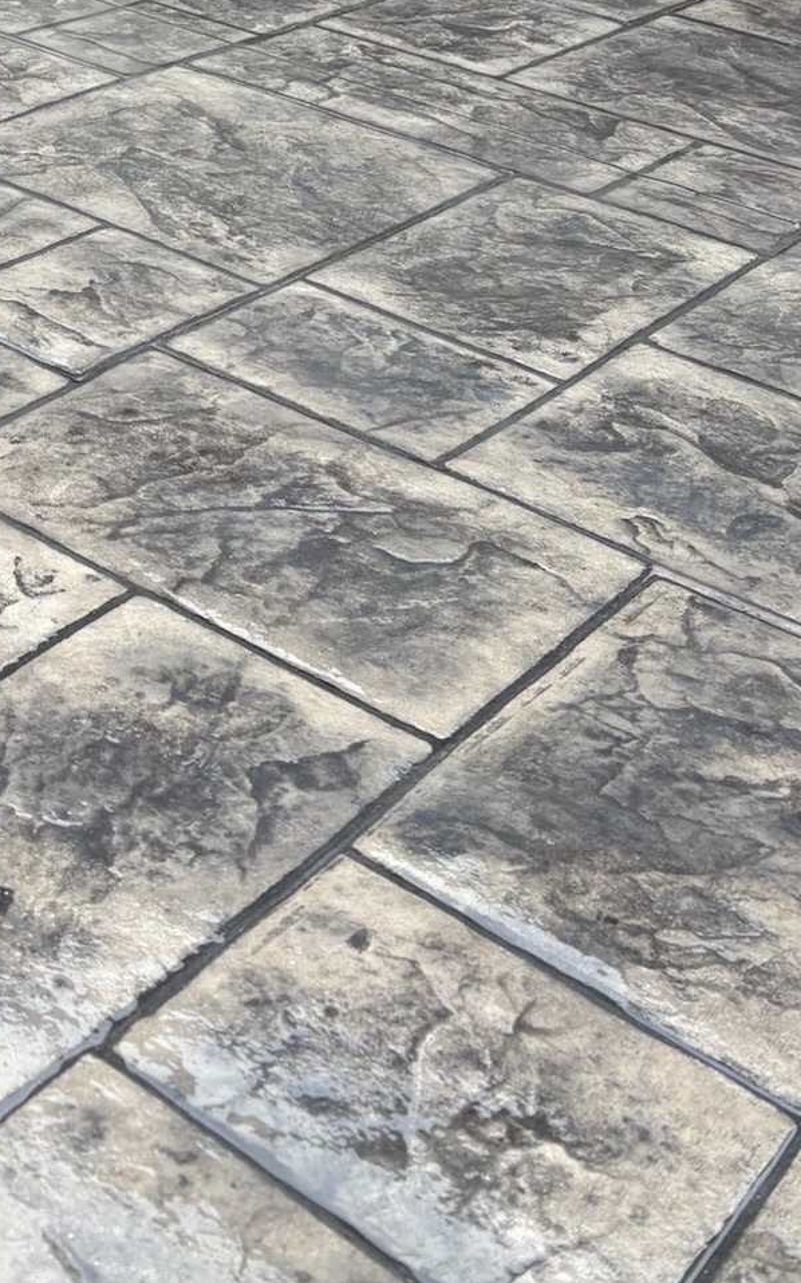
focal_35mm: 59
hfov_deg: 21.3
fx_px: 2061
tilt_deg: -19.7
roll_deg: -4.5
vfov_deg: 32.7
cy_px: 121
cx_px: 29
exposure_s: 1/419
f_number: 1.6
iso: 50
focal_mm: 5.96
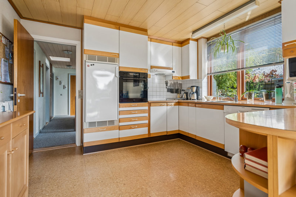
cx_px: 148
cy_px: 98
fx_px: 140
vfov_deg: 70.4
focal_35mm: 17
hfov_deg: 93.3
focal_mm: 17
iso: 400
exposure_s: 1/160
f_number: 5
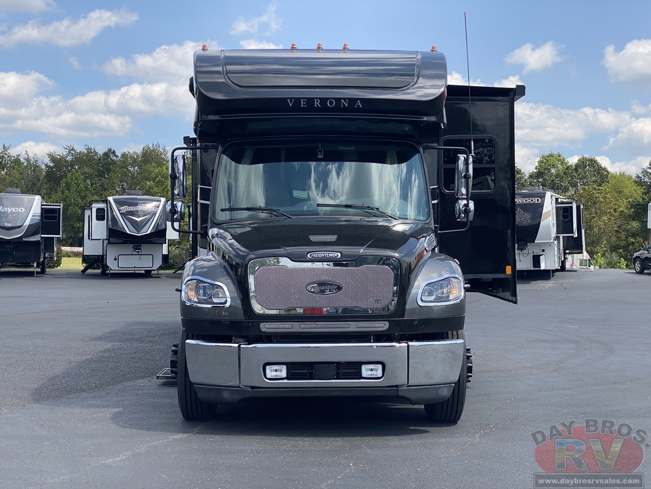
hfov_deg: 36.8
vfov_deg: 28.0
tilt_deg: +0.3
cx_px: 326
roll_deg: -2.8
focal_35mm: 52
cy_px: 244
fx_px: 978
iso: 20
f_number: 2
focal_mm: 6
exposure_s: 1/1546
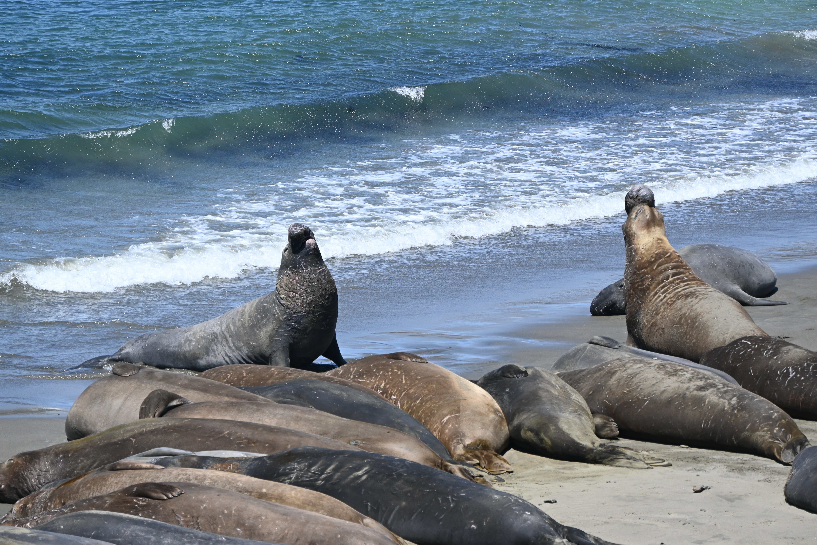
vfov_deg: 7.6
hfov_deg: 11.4
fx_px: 4085
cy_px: 272
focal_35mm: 180
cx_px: 408
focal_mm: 120
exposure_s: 1/400
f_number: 7.1
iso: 100
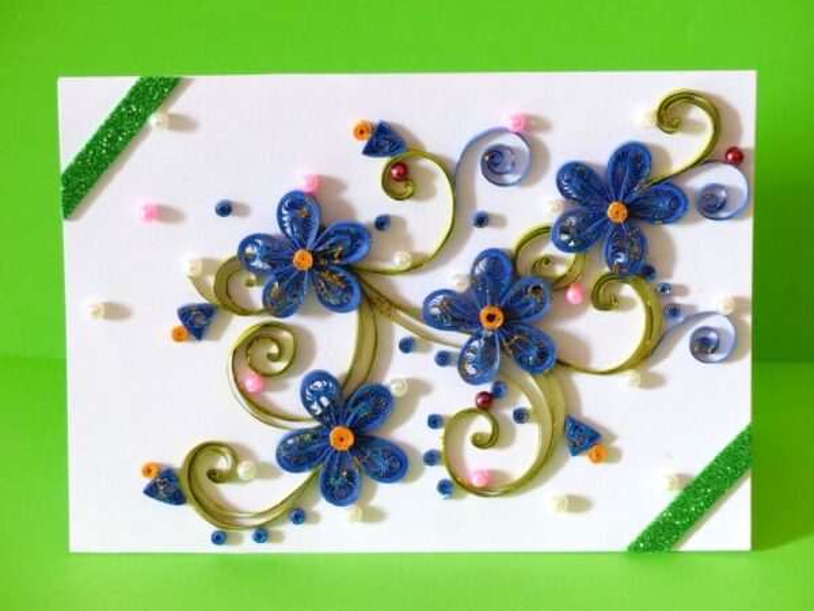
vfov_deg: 10.6
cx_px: 407
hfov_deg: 14.1
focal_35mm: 140
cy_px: 306
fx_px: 3292
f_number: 2.8
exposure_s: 1/80
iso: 250
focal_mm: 25.2
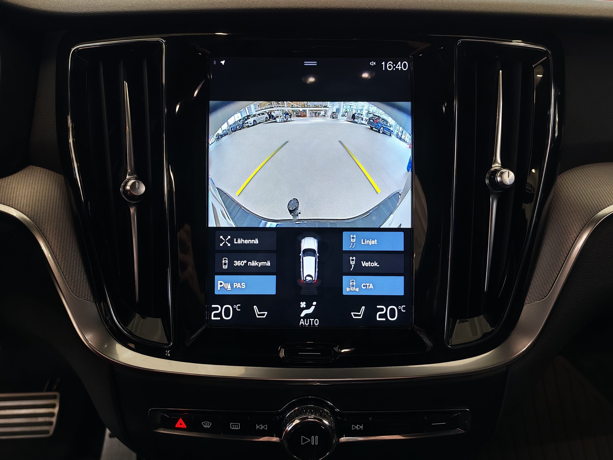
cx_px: 306
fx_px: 567
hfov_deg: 56.8
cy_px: 230
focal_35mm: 32
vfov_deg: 44.2
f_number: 1.9
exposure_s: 1/100
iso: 400
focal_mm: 6.12
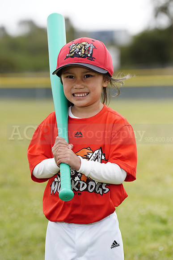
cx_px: 86
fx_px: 1441
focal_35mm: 200
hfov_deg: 6.9
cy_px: 130
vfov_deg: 10.3
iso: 100
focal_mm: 200
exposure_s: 1/250
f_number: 5.6
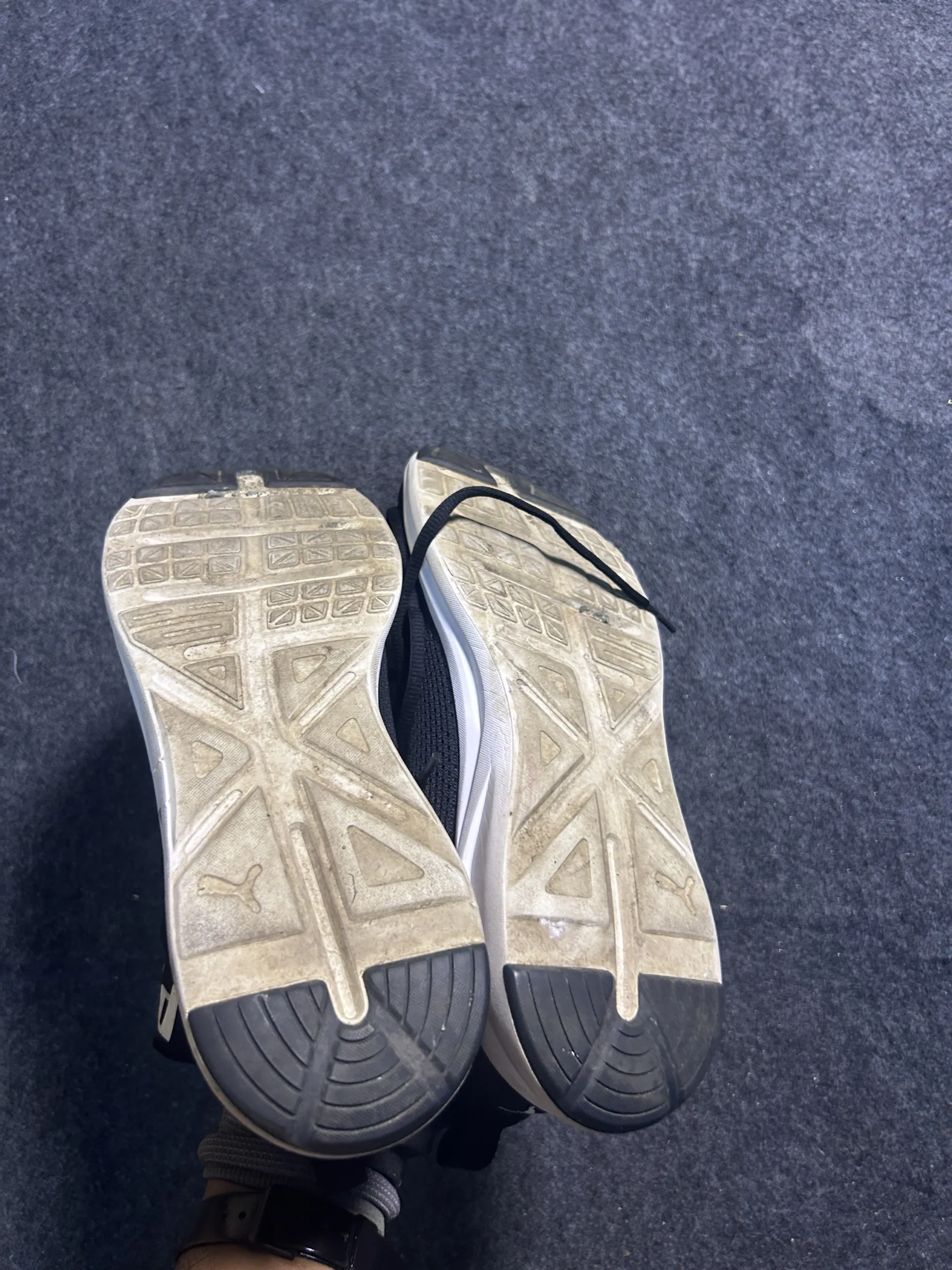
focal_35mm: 26
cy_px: 635
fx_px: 953
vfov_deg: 67.3
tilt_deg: -54.7
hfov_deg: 53.1
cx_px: 476
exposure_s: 1/50
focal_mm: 5.7
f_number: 1.5
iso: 125
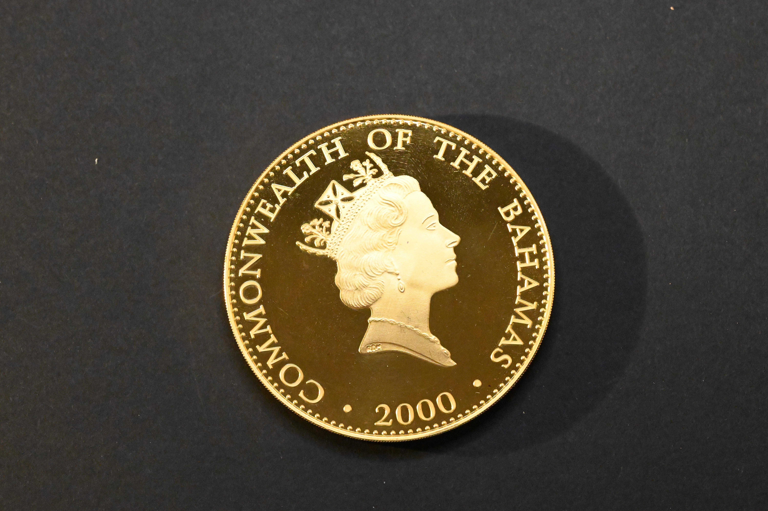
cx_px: 384
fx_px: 2238
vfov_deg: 13.0
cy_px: 256
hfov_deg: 19.5
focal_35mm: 105
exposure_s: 1/500
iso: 32000
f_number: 9
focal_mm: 105
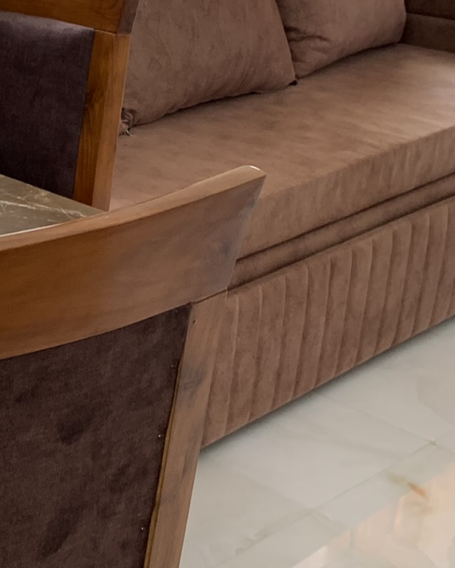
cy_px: 235
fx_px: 1280
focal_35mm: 76
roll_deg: +1.3
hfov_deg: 18.3
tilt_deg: -21.1
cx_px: -195
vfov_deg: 25.0
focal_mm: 4.25
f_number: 1.8
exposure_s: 1/50
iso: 100
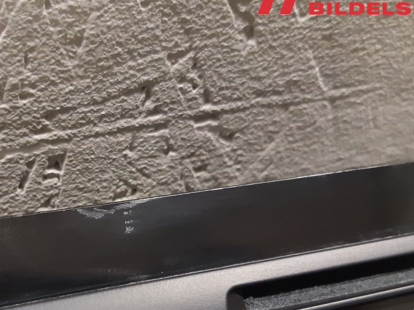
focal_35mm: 49
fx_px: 586
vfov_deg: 29.1
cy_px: 242
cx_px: 102
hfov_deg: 37.9
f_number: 1.7
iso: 250
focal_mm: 3.93
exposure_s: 1/33
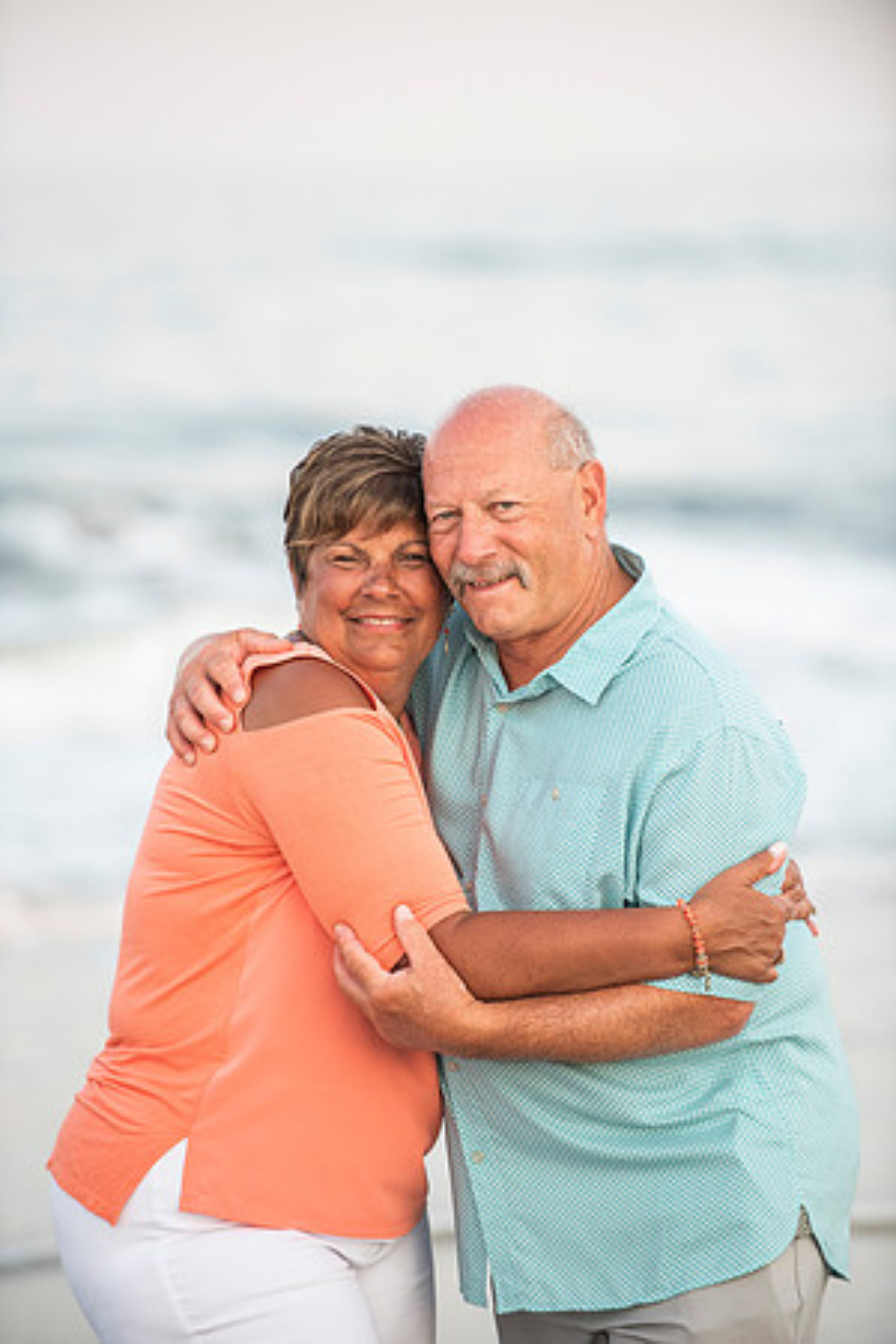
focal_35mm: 200
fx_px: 7466
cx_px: 448
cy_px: 672
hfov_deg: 6.9
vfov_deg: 10.3
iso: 800
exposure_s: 1/1000
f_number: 3.5
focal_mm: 200
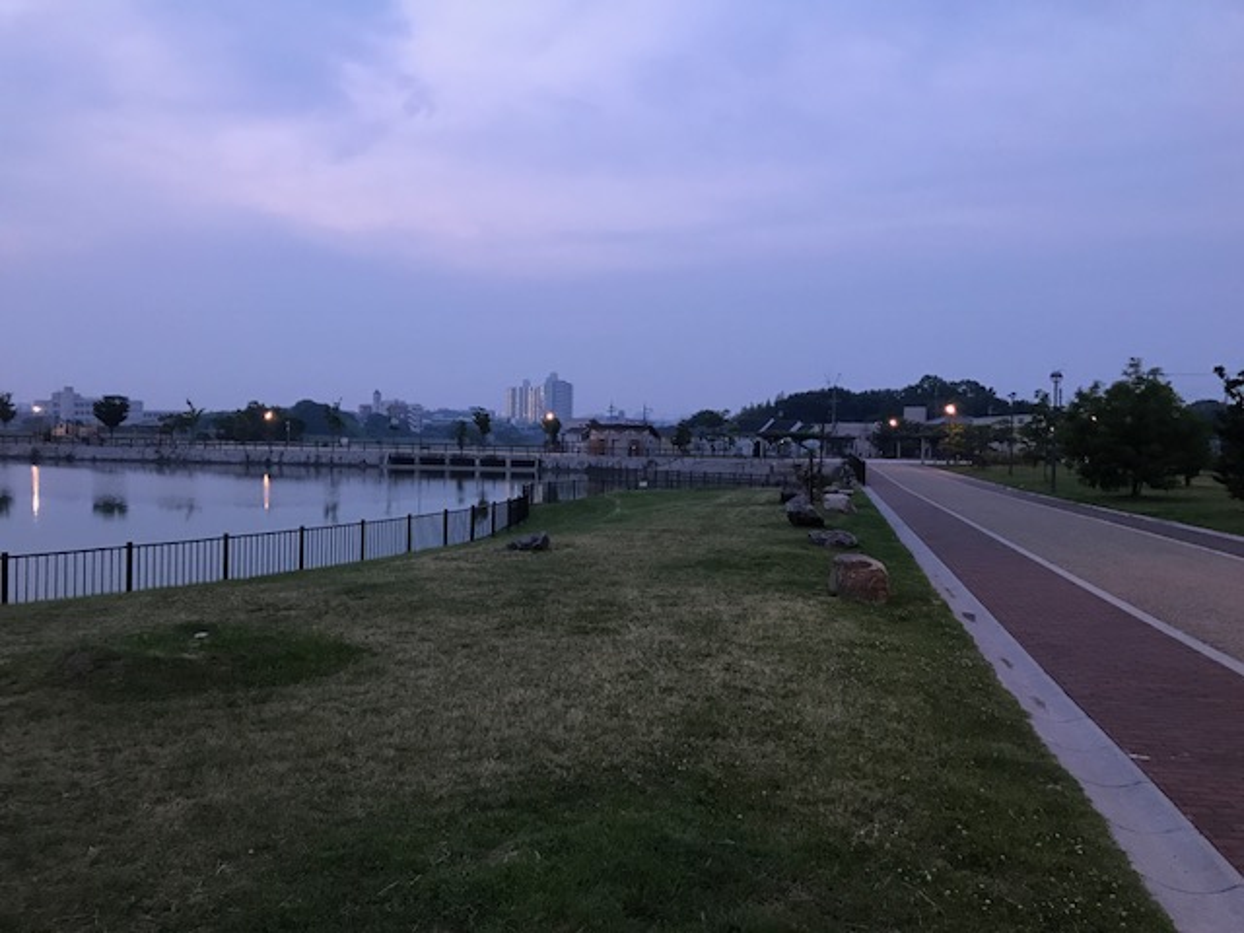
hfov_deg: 63.4
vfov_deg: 49.7
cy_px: 466
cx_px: 622
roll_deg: -1.3
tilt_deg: -0.3
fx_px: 1006
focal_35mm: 28
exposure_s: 1/15
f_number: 1.8
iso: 80
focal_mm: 3.99
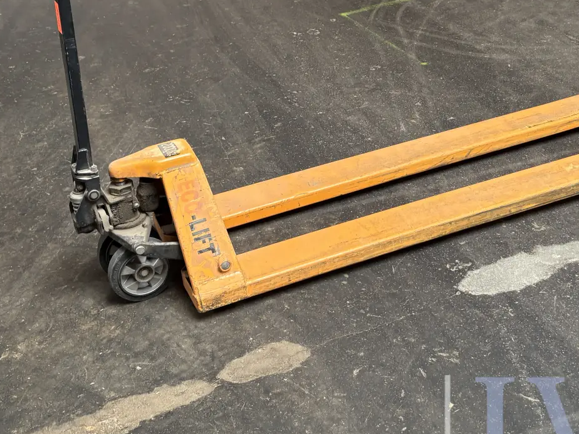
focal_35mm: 54
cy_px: 108
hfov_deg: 35.4
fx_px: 903
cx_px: 345
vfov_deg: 26.7
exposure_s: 1/66
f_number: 1.6
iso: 125
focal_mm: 5.96
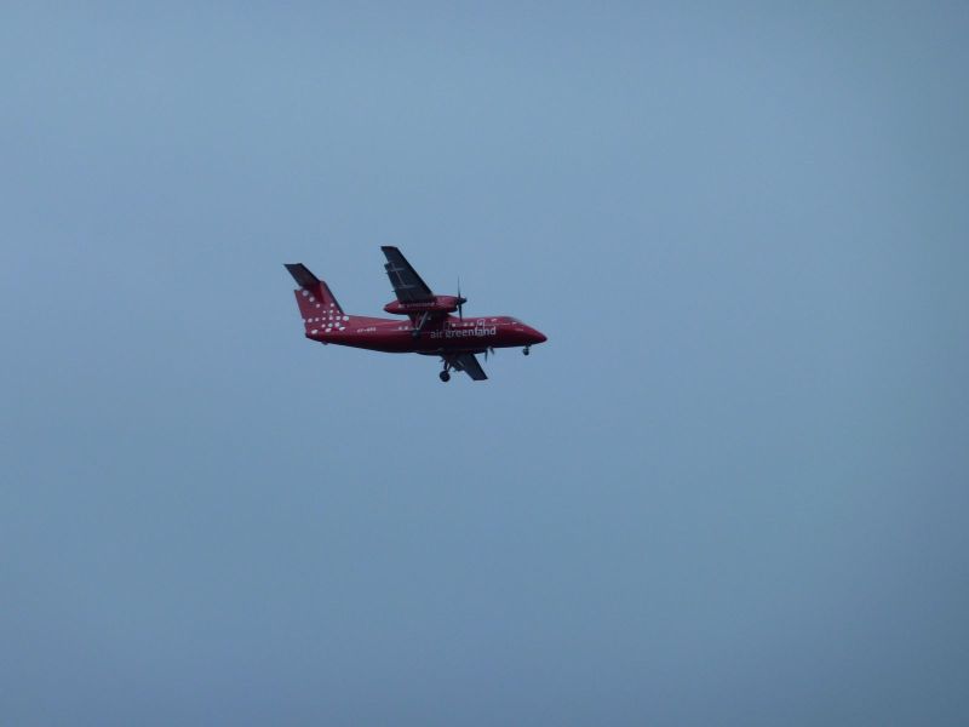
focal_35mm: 300
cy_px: 364
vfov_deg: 5.0
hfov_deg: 6.6
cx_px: 484
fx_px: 8398
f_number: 5.6
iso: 80
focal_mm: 49.2
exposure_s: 1/800
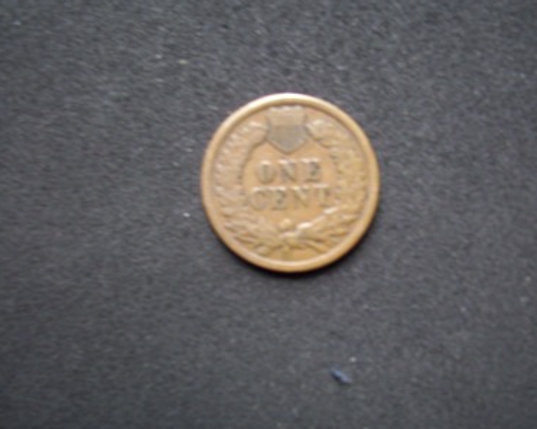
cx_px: 294
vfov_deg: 37.3
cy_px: 198
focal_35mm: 40
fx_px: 635
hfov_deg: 45.8
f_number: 2.9
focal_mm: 5.7
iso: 160
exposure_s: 1/8
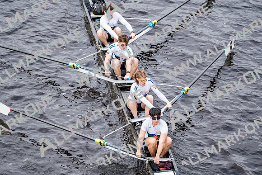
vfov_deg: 6.9
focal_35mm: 200
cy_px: 88
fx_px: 1456
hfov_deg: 10.3
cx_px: 131
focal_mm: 200
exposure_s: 1/2000
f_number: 2.8
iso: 400
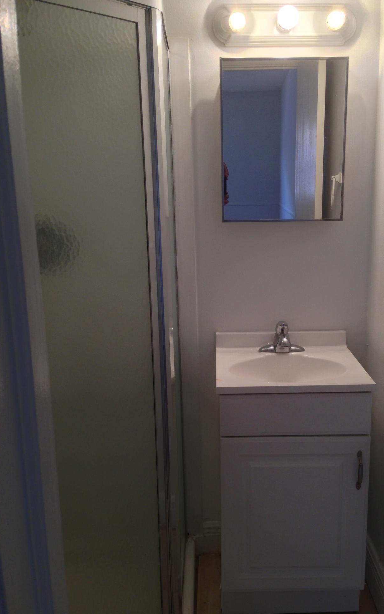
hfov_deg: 35.2
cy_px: 309
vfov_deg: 54.0
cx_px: 233
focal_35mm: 36
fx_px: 603
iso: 64
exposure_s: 1/40
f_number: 2.4
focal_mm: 4.13
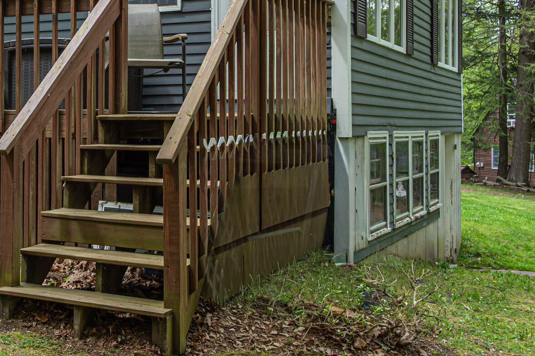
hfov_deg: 31.1
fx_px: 921
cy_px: 114
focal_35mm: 62
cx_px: 63
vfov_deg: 21.8
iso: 110
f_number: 5.6
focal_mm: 28
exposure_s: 1/200
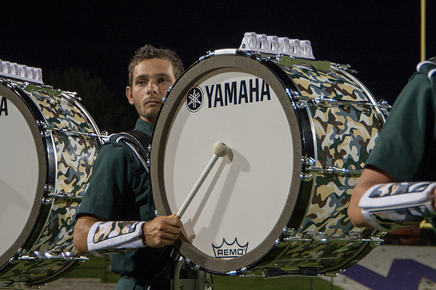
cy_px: 57
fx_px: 1387
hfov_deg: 17.9
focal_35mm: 115
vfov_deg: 11.9
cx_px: 232
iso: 2200
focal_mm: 65
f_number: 5
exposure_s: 1/160
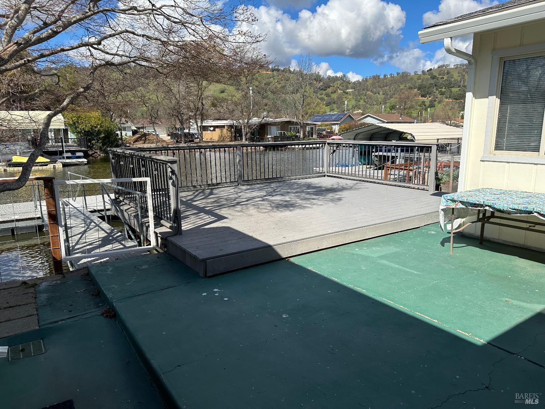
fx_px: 378
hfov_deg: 71.6
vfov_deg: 56.8
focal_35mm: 24
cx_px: 272
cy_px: 204
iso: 80
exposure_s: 1/3861
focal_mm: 6.86
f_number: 1.78
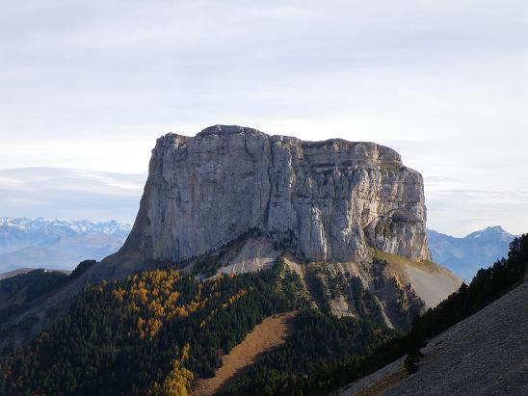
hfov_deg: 44.8
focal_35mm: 42
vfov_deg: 34.3
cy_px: 198
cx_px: 264
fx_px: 641
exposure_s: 1/160
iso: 50
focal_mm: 7.5
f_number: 5
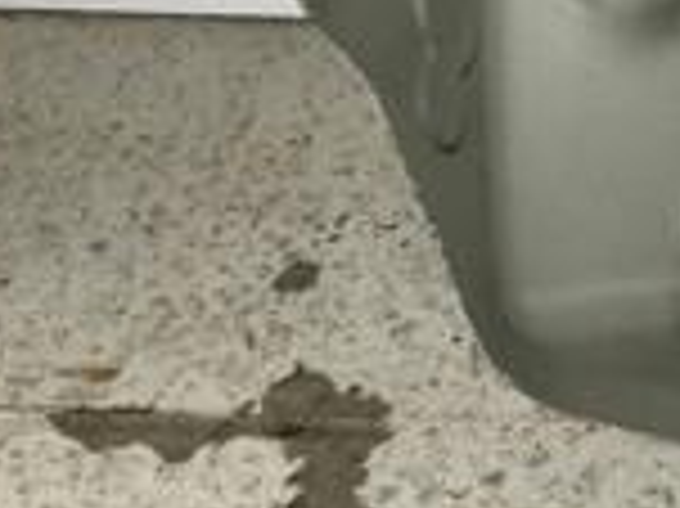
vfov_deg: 11.4
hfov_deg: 13.9
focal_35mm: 123
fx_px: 2414
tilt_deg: -32.2
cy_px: -333
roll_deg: -3.1
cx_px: 1306
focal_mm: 4.15
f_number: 2.2
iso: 25
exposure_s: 1/255
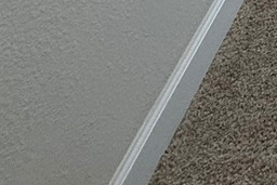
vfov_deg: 9.4
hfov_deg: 15.7
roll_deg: -1.6
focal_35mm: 91
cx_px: 606
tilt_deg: -11.1
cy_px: -454
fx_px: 701
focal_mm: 2.22
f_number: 2.2
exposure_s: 1/120
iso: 125
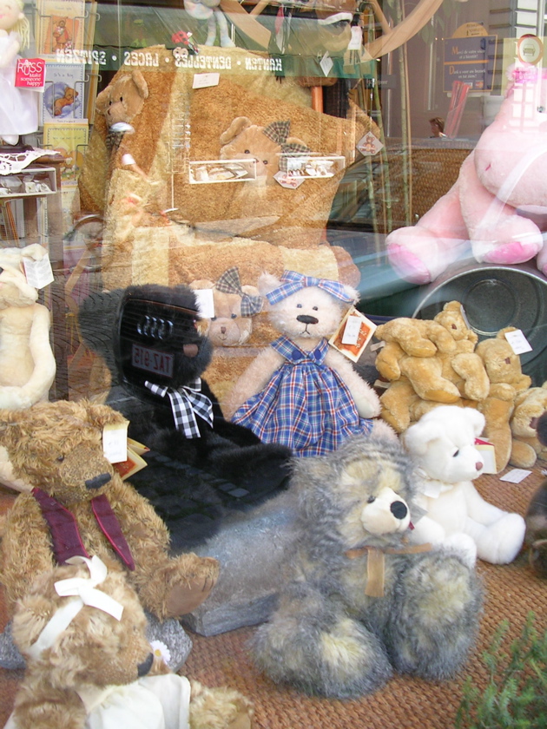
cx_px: 274
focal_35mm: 43
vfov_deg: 43.9
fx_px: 906
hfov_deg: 33.6
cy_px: 364
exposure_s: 1/51.1
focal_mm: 6.6
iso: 50
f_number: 3
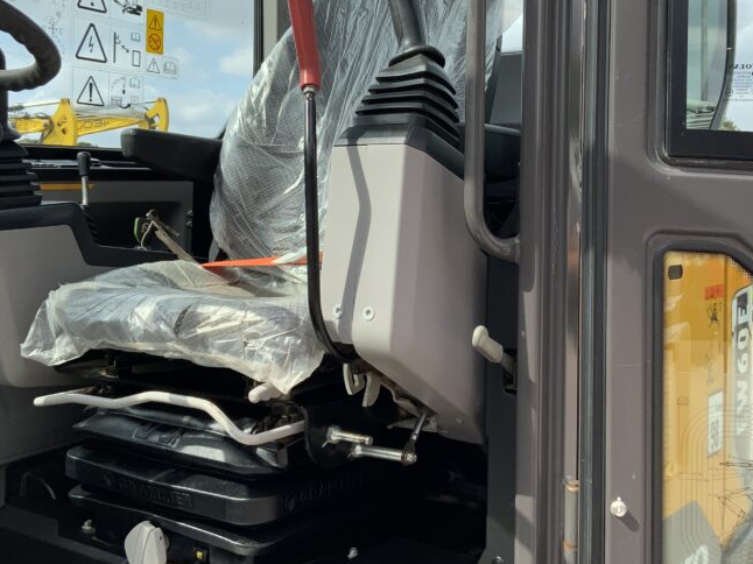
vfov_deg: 31.2
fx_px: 1000
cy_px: 183
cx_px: 389
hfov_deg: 41.2
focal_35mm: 46
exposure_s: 1/962
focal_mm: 3
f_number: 1.8
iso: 16
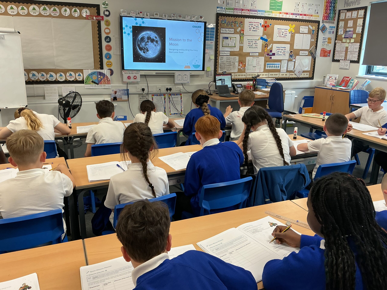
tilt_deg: -17.4
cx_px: 194
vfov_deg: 48.2
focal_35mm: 29
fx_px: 324
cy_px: 145
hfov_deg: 61.7
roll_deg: -0.9
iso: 64
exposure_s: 1/50
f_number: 1.8
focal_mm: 3
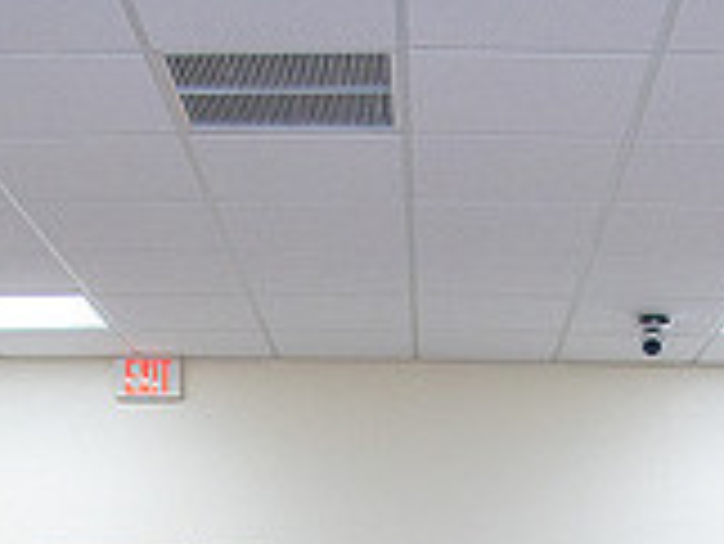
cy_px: 854
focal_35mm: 83
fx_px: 1737
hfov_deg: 23.5
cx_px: 436
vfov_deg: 16.1
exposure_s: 1/200
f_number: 4
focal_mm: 24
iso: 800
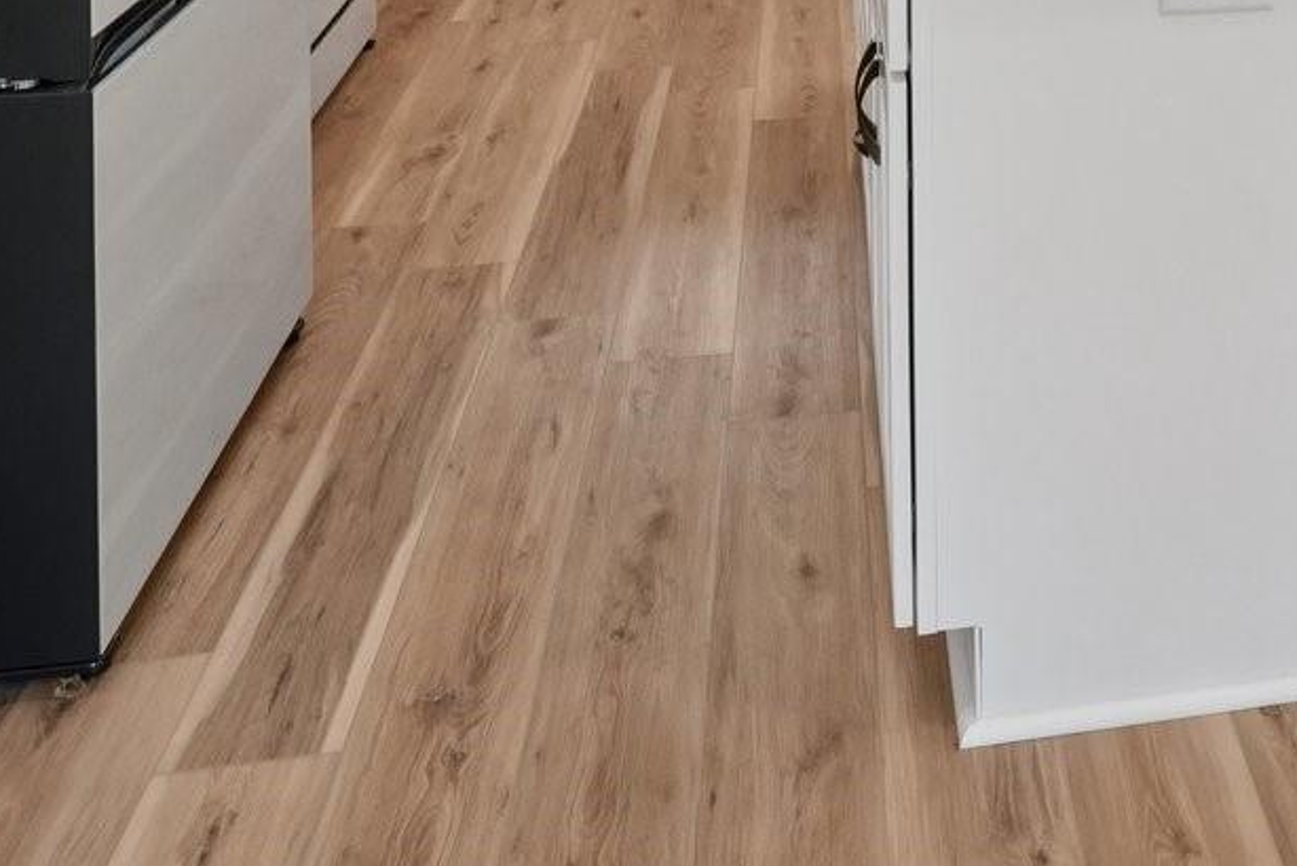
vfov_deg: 21.4
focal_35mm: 50
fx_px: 1802
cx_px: 1240
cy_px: -527
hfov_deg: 36.3
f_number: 8
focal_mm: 10
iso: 125
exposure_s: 1/30
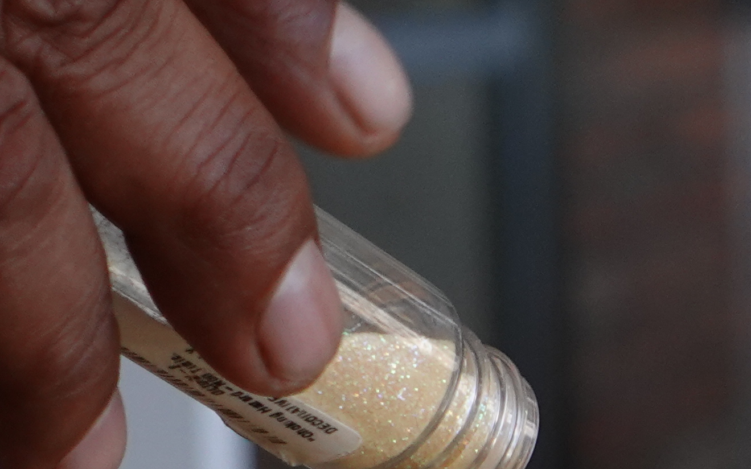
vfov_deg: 4.4
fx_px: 6058
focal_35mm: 296
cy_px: 803
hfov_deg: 7.0
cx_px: 1149
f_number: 3.5
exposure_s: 1/250
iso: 400
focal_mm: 25.7
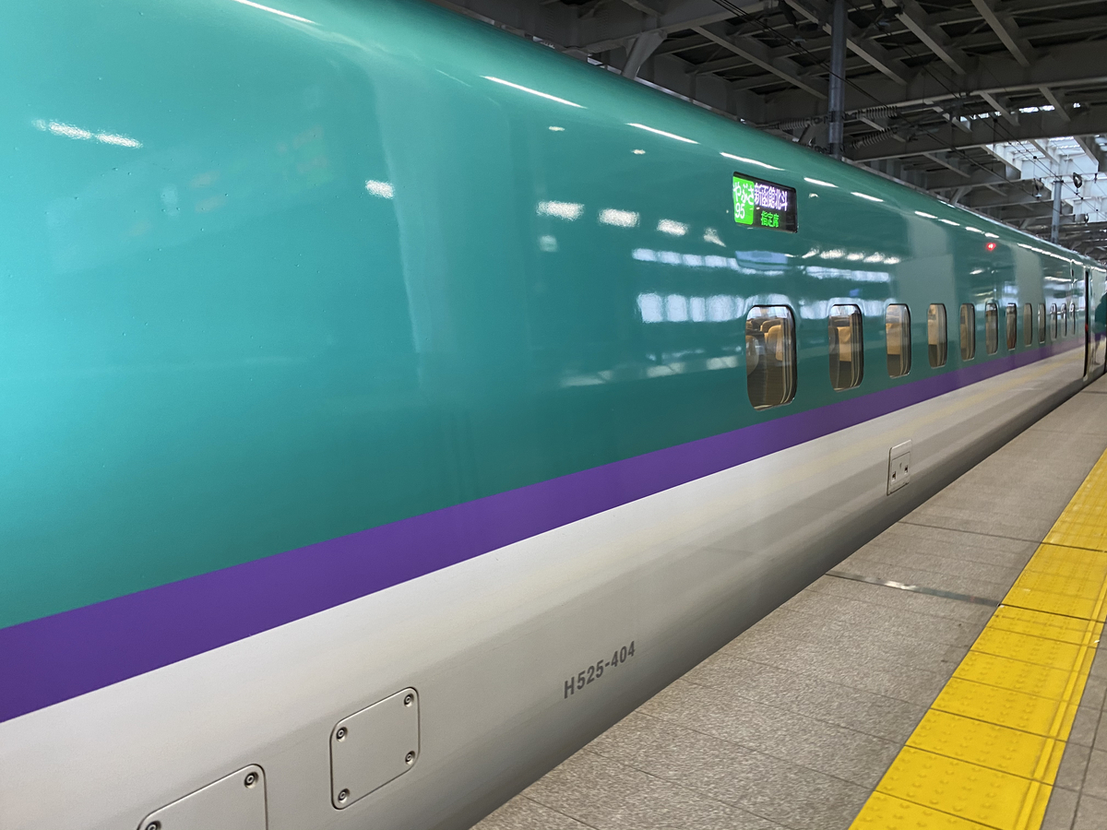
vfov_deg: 53.1
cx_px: 554
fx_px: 831
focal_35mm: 26
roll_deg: -0.3
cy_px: 415
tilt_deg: -13.0
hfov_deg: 67.3
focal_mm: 4.25
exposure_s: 1/50
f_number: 1.8
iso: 100
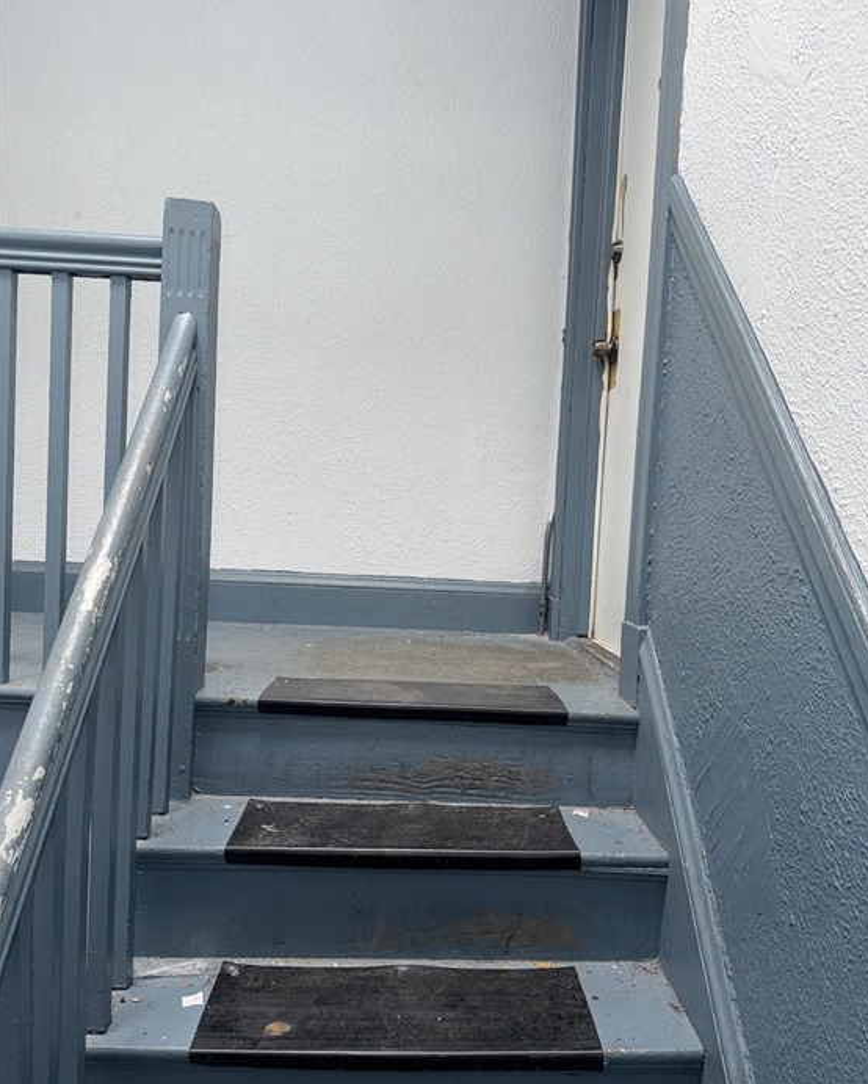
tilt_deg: -3.1
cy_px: 575
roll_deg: -2.9
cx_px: 448
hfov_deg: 54.9
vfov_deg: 66.0
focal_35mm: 26
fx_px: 835
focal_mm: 6.76
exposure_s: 1/53
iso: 50
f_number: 1.78
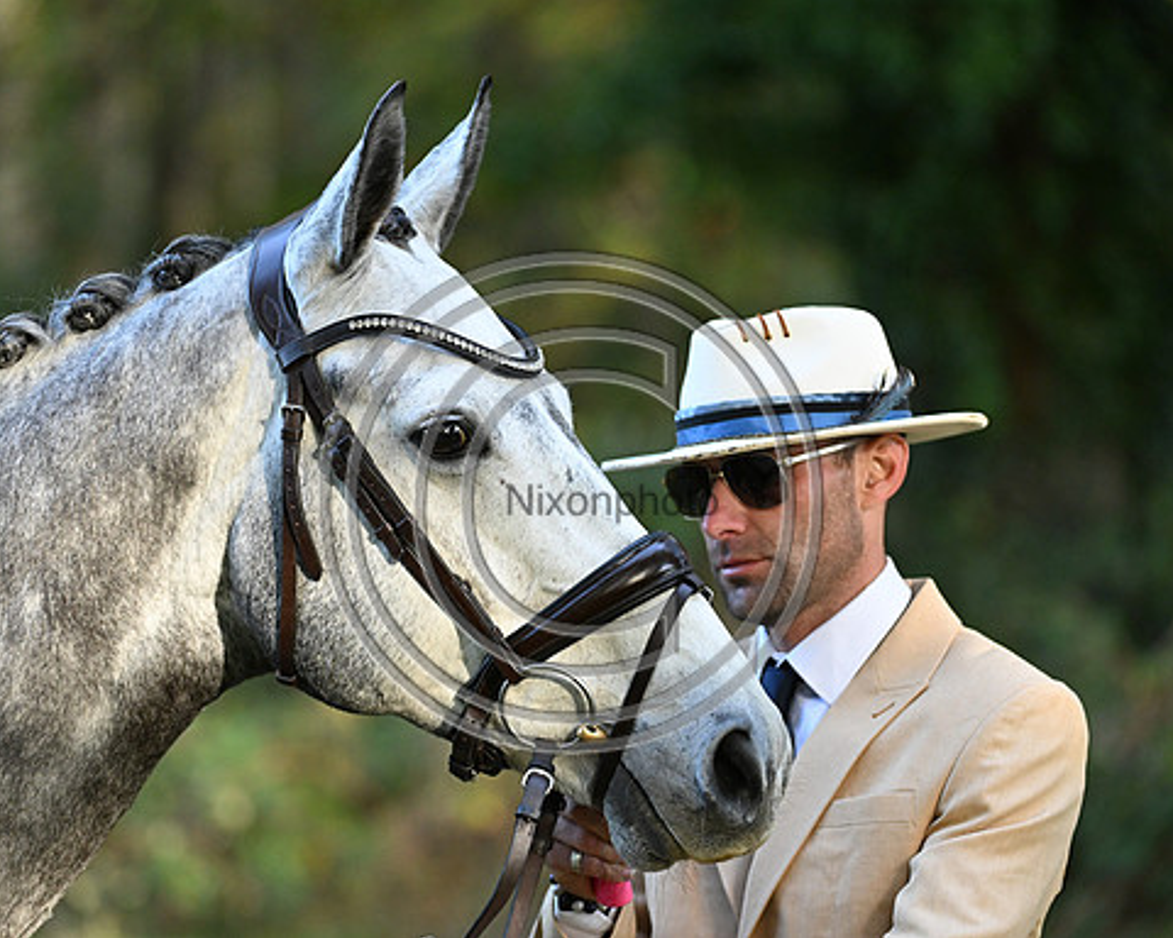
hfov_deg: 8.5
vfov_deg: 6.8
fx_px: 7881
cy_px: 468
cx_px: 543
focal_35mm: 227
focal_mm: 200
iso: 3200
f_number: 4.5
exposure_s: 1/800
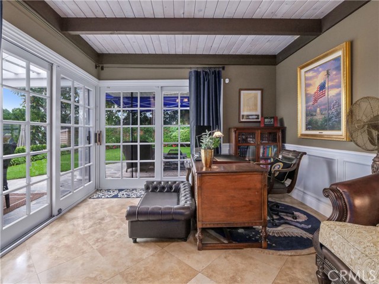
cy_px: 142
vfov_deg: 78.0
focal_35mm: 16
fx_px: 175
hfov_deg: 94.5
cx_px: 190
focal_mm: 8
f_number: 8
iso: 1600
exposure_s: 1/20
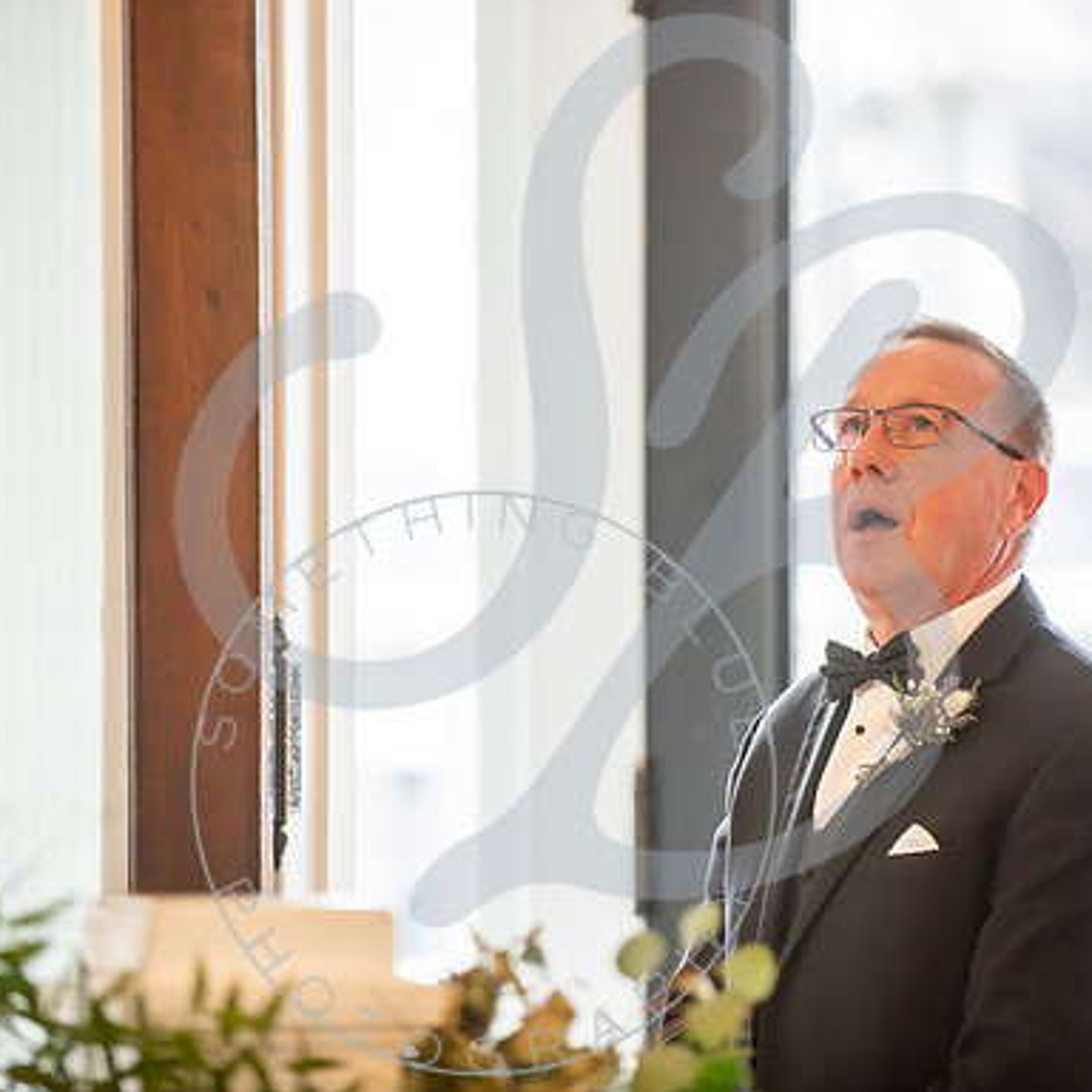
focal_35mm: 212
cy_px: 544
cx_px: 611
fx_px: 7566
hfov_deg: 8.3
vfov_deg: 8.3
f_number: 2.8
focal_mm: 160
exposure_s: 1/200
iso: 1600
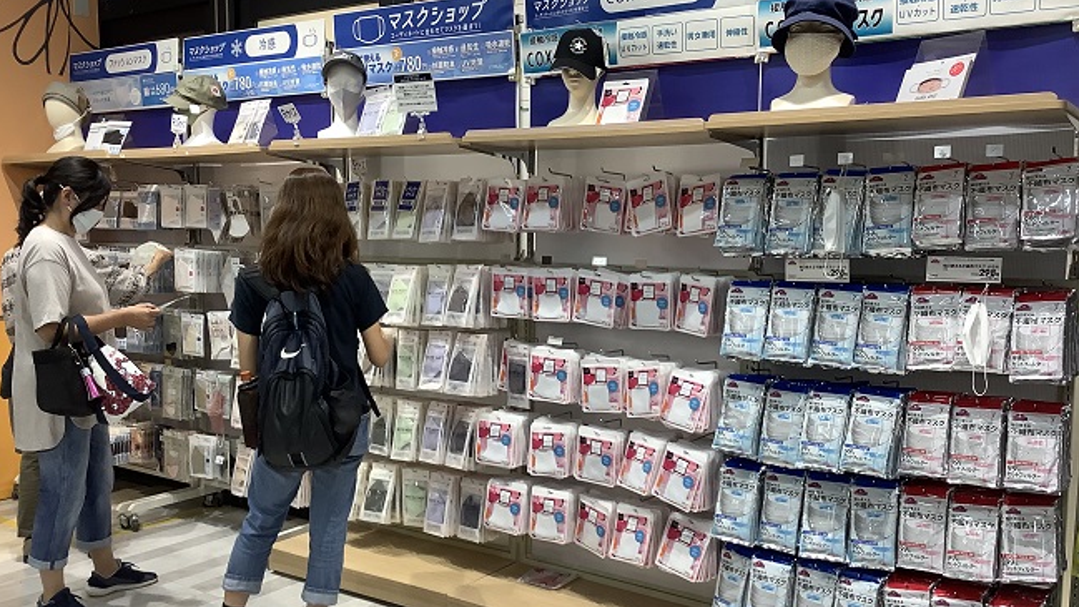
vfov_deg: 34.6
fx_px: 973
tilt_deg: -7.9
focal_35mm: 34
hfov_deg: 58.0
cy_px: 353
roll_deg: -0.3
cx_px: 538
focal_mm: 3.3
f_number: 2.4
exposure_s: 1/100
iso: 100
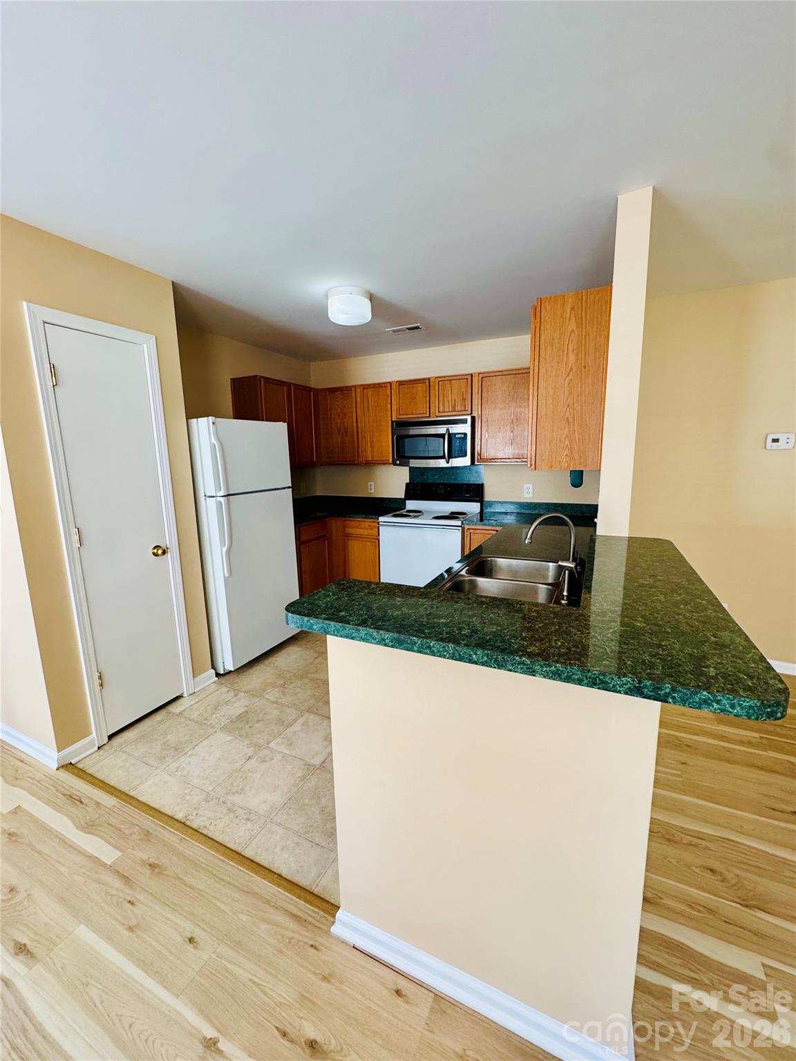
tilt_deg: -9.3
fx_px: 429
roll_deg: +2.7
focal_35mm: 14
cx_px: 398
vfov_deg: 102.1
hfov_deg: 85.7
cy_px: 530
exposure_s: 1/120
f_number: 2.2
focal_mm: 2.22
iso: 250
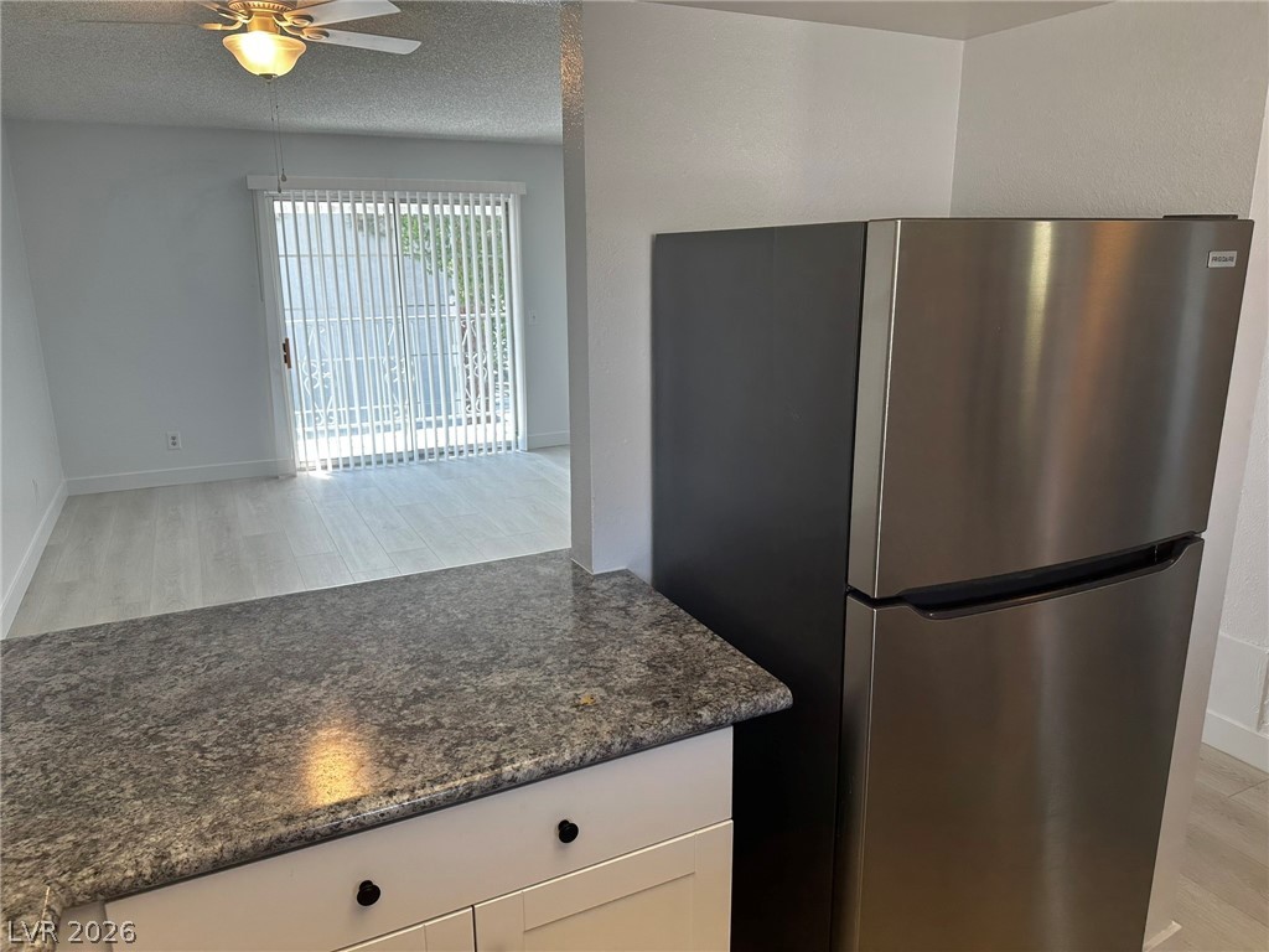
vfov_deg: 56.8
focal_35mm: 24
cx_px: 634
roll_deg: +0.6
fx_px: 880
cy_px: 476
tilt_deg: -14.0
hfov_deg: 71.6
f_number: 1.78
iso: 80
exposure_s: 1/120
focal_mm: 6.86
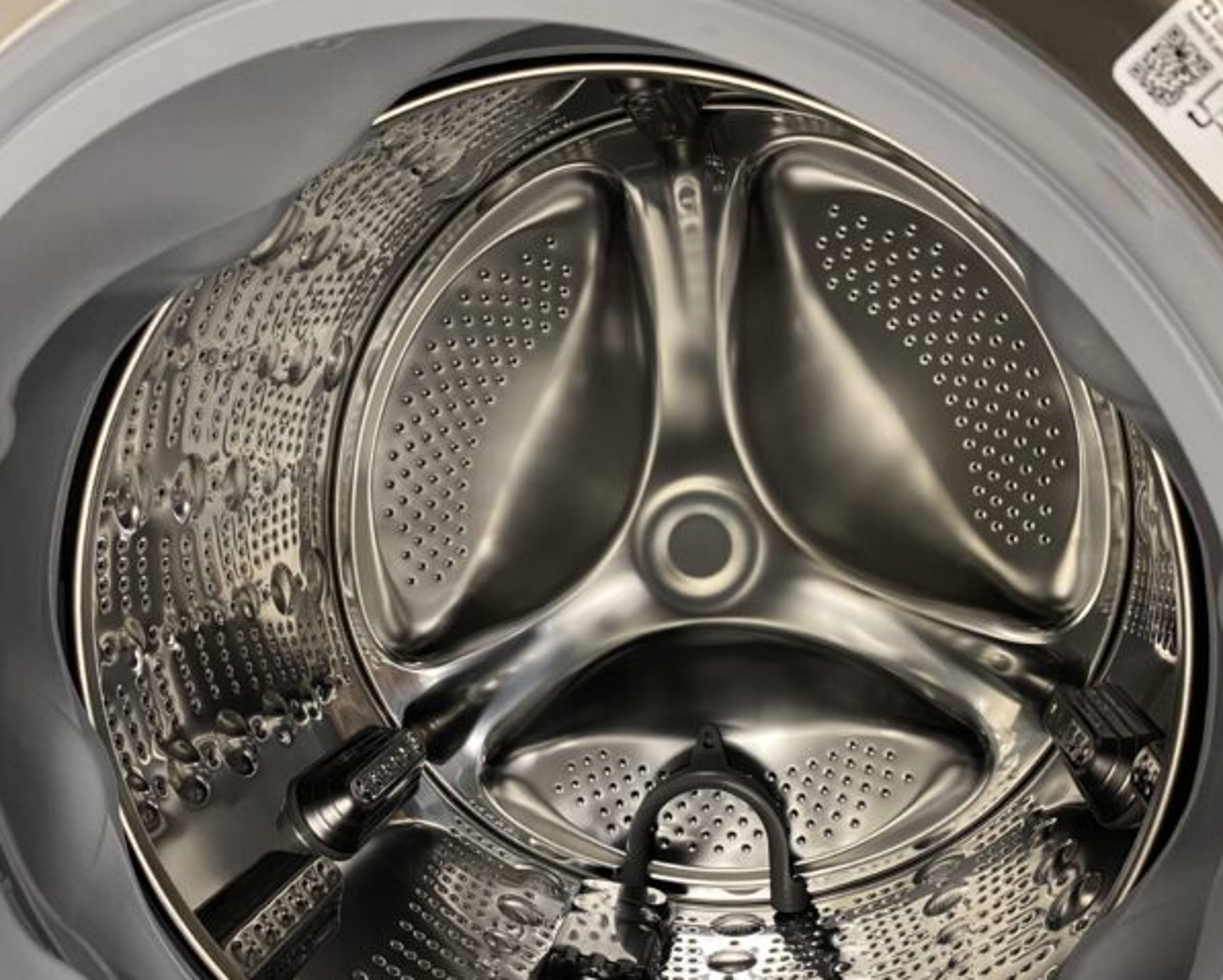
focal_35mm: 34
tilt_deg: -21.5
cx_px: 613
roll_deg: -6.8
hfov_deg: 52.8
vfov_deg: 42.7
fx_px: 1231
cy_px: 666
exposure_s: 1/44
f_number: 1.8
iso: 320
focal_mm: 4.25
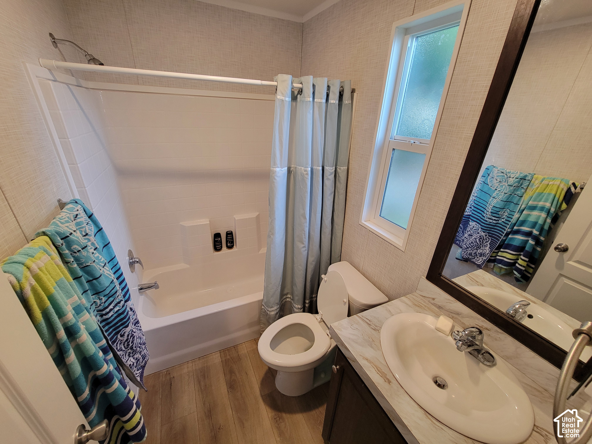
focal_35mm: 13
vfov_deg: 89.9
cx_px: 296
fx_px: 222
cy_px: 222
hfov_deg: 106.2
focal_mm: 2.2
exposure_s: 1/60
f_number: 2.2
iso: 250
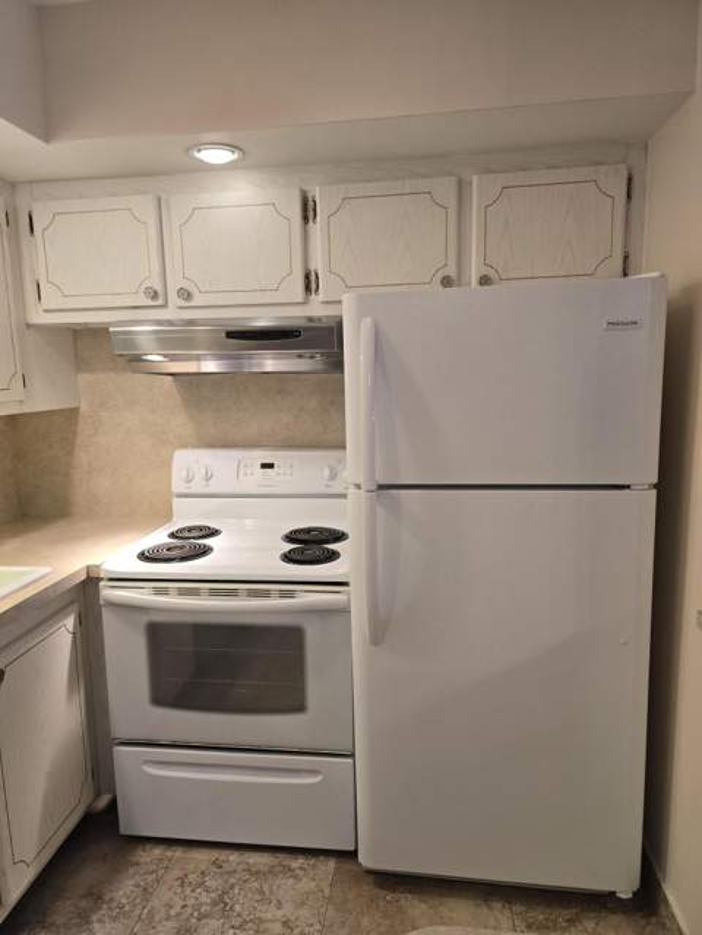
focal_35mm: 23
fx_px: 622
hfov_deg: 58.9
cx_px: 351
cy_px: 468
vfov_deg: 73.9
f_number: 1.7
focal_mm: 6.3
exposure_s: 1/120
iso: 200
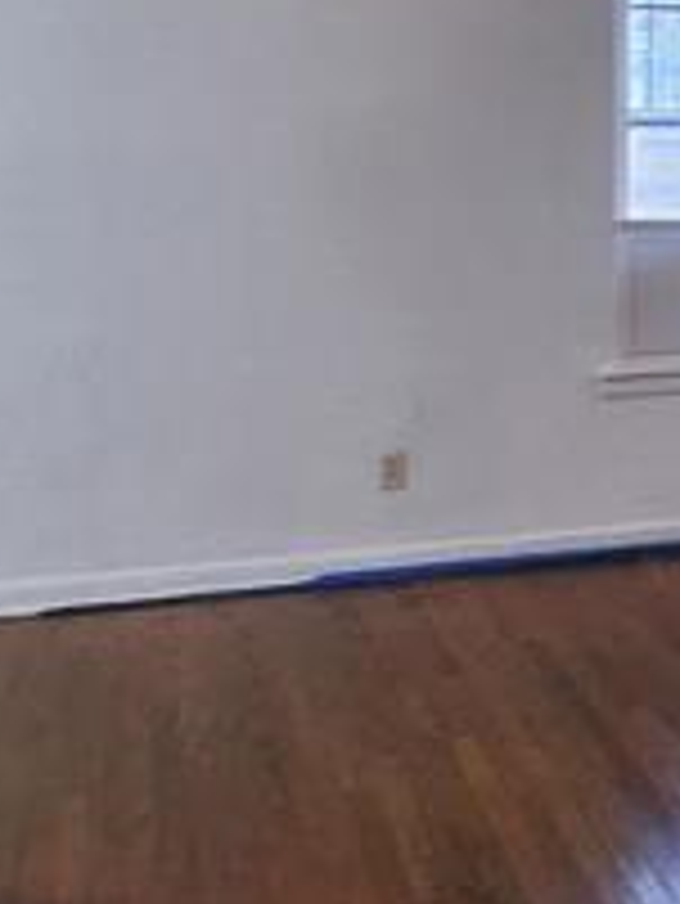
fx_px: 1701
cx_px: 1009
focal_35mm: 65
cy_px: 238
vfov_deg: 29.4
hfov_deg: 19.7
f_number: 2.2
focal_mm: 1.4
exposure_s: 1/40
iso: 200
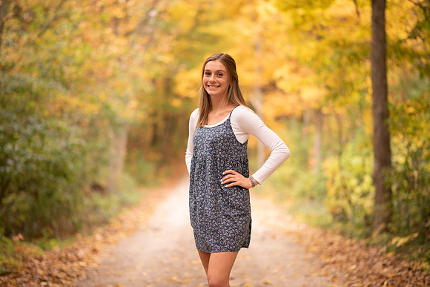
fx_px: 1015
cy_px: 144
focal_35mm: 85
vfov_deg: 16.1
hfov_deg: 23.9
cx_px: 215
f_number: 1.8
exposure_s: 1/500
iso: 100
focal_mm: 85
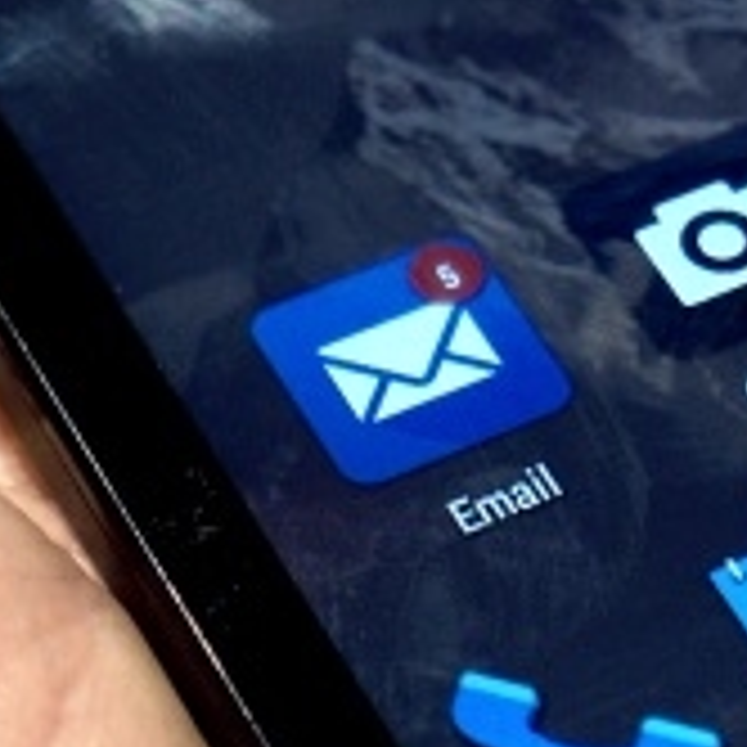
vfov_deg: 13.0
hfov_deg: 12.6
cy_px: 508
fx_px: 3260
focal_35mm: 134
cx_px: 1004
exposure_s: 1/40
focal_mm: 29
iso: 200
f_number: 5
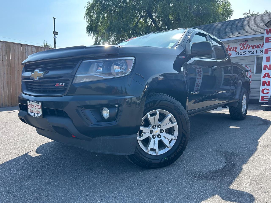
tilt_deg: -4.8
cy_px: 102
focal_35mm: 26
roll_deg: -1.4
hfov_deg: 67.3
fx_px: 204
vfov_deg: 53.1
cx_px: 136
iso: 50
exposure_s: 1/1311
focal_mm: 5.7
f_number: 1.5
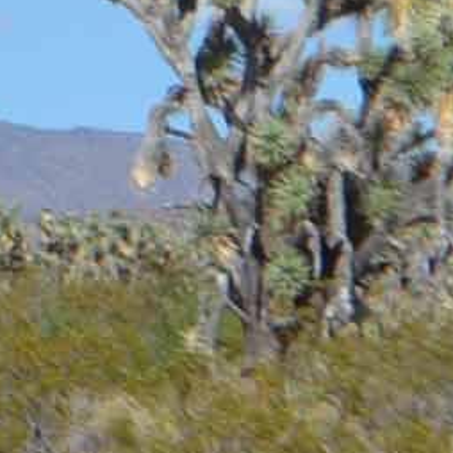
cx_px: -1001
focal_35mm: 827
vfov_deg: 2.1
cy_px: 80
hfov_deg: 2.1
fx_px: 12244
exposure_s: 1/320
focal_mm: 55
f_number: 9
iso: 100
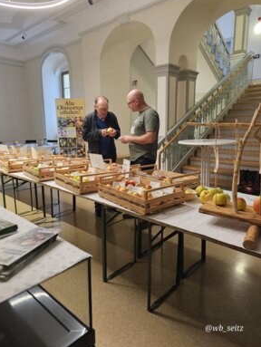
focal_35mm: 24
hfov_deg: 56.9
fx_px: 241
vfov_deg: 71.5
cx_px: 127
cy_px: 169
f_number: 1.7
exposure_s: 1/100
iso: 640
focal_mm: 6.3
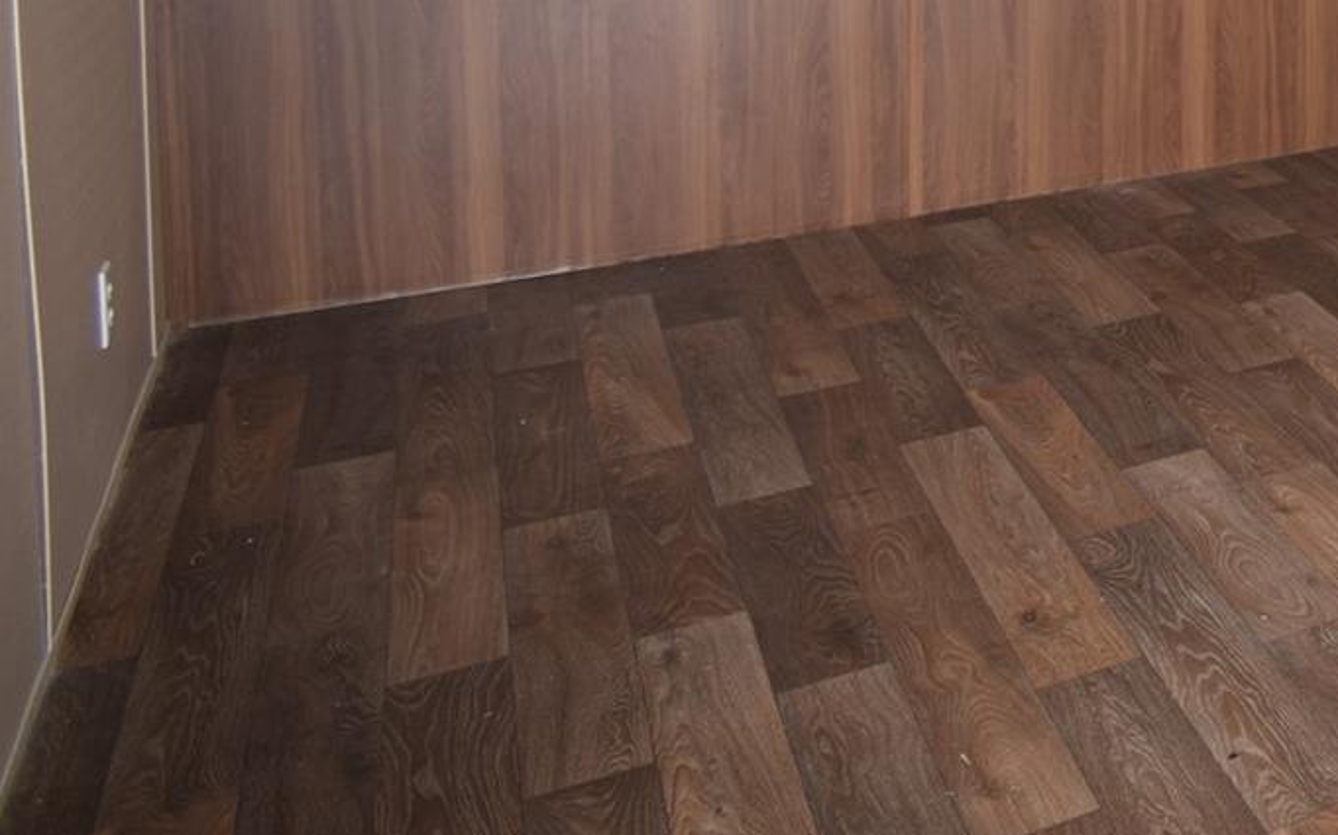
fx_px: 1677
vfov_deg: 24.3
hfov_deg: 28.5
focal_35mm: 46
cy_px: -262
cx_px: 1996
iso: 100
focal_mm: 10
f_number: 6.3
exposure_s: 1/200
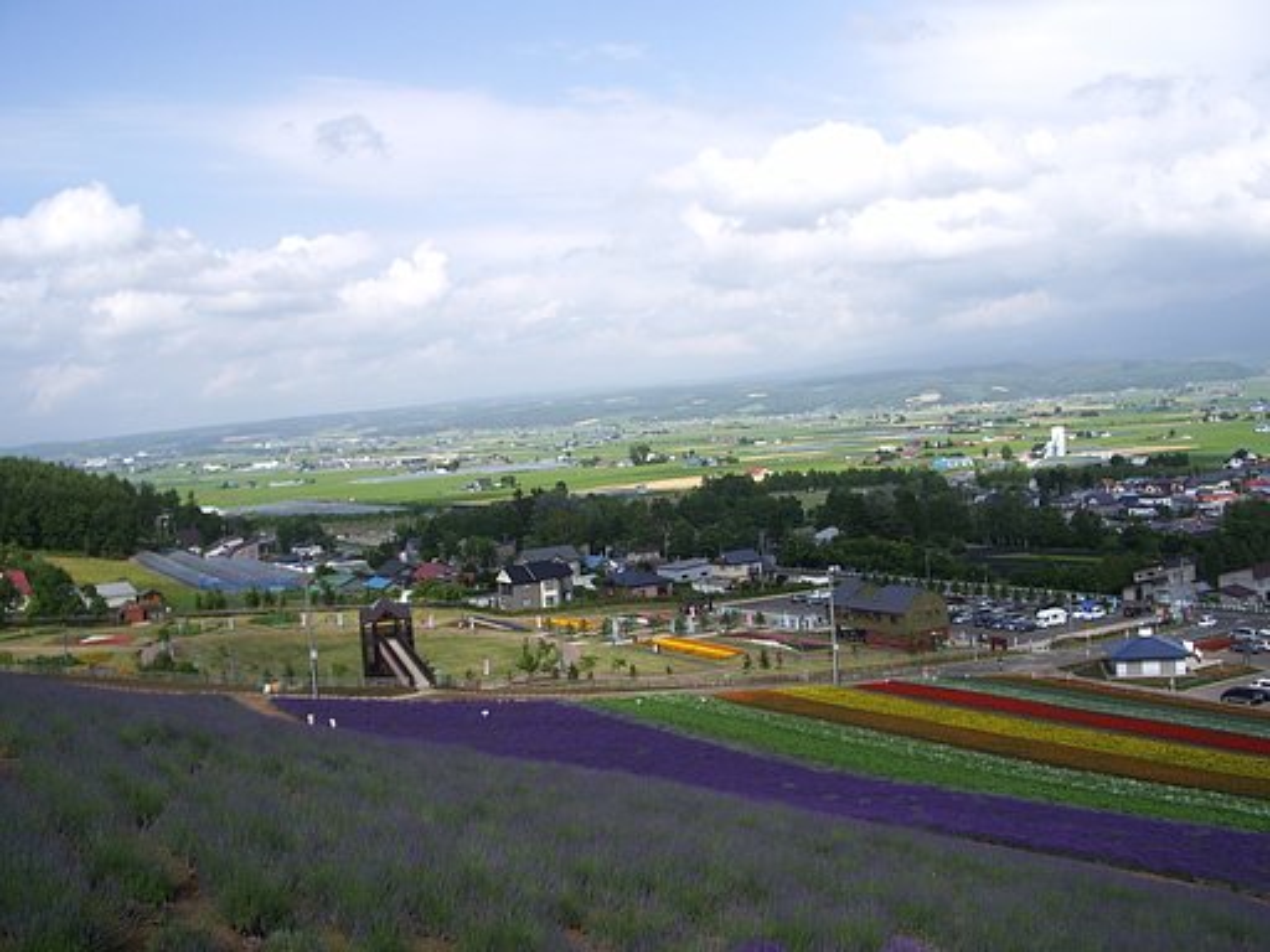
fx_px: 1284
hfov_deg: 52.6
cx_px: 635
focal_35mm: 35
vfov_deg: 40.7
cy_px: 476
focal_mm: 5.8
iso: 50
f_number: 4.3
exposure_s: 1/500
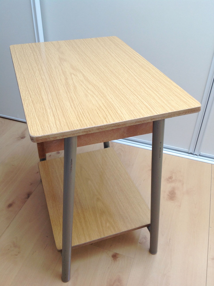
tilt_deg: -38.0
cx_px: 107
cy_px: 143
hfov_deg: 40.6
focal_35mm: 35
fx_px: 289
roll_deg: -1.1
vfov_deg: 52.7
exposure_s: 1/30
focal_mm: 4.28
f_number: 2.4
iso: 64
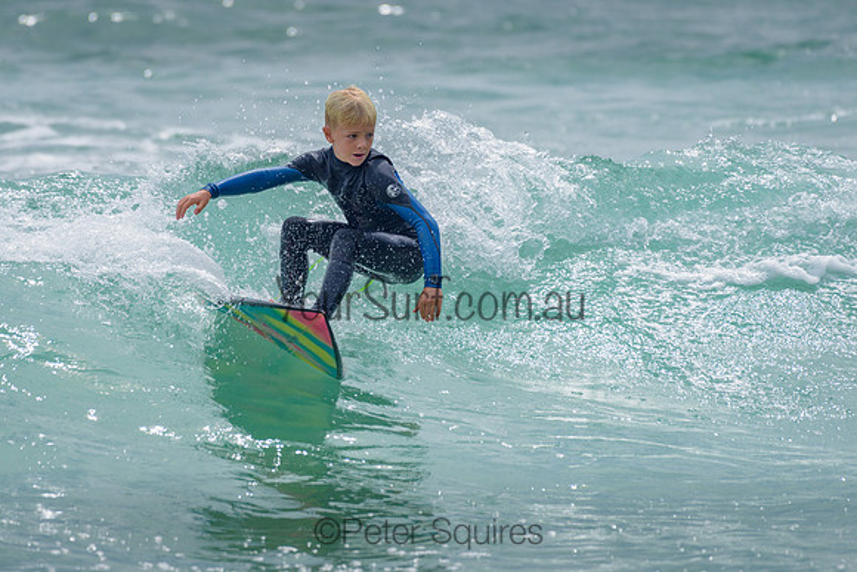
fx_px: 14586
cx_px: 332
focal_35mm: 613
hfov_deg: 3.4
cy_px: 222
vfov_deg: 2.2
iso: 125
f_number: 5.6
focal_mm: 500
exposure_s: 1/2000
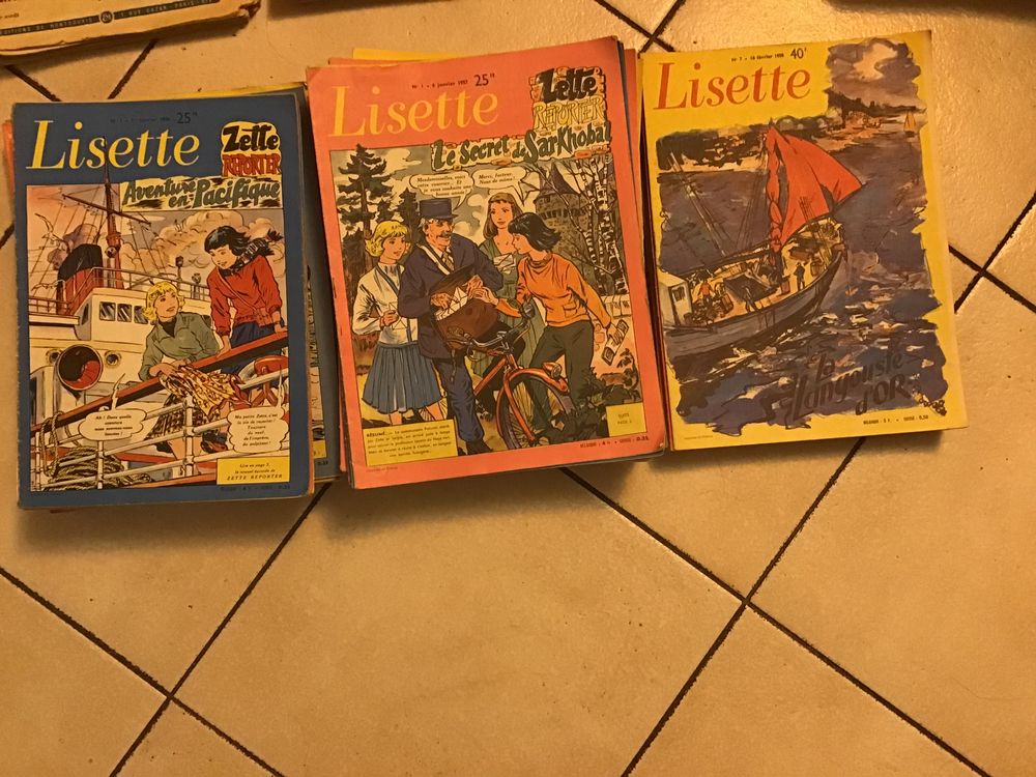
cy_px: 388
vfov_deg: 45.4
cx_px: 518
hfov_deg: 58.4
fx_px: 928
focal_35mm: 31
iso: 200
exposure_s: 1/20
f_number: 2.4
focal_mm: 3.3
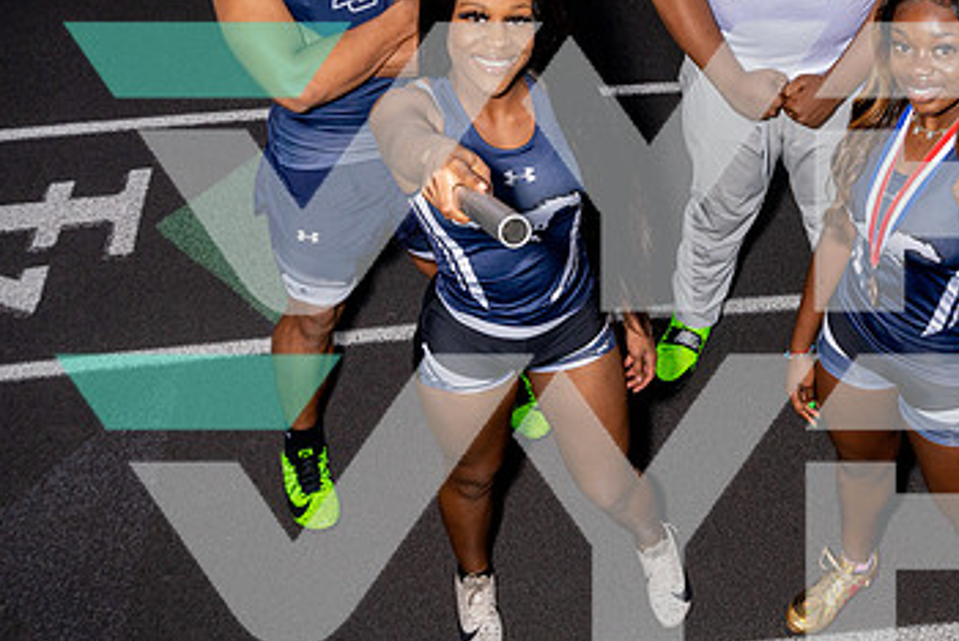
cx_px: 762
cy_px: 168
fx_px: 1413
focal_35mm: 53
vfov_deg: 25.3
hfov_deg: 36.3
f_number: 9
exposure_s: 1/200
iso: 400
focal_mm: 32
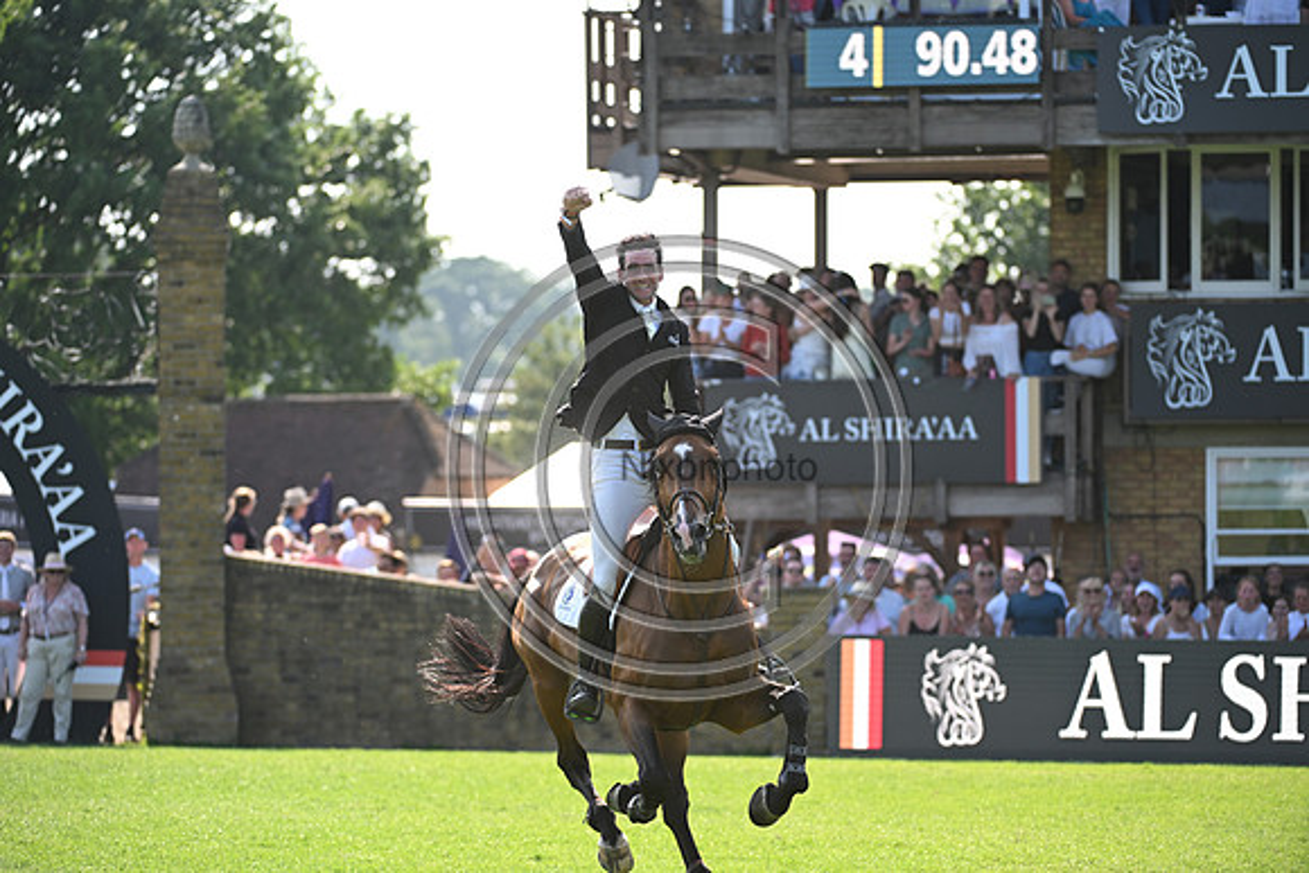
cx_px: 654
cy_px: 436
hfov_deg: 10.3
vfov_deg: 6.9
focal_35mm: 200
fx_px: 7274
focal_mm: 200
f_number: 4.5
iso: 560
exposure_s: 1/1250
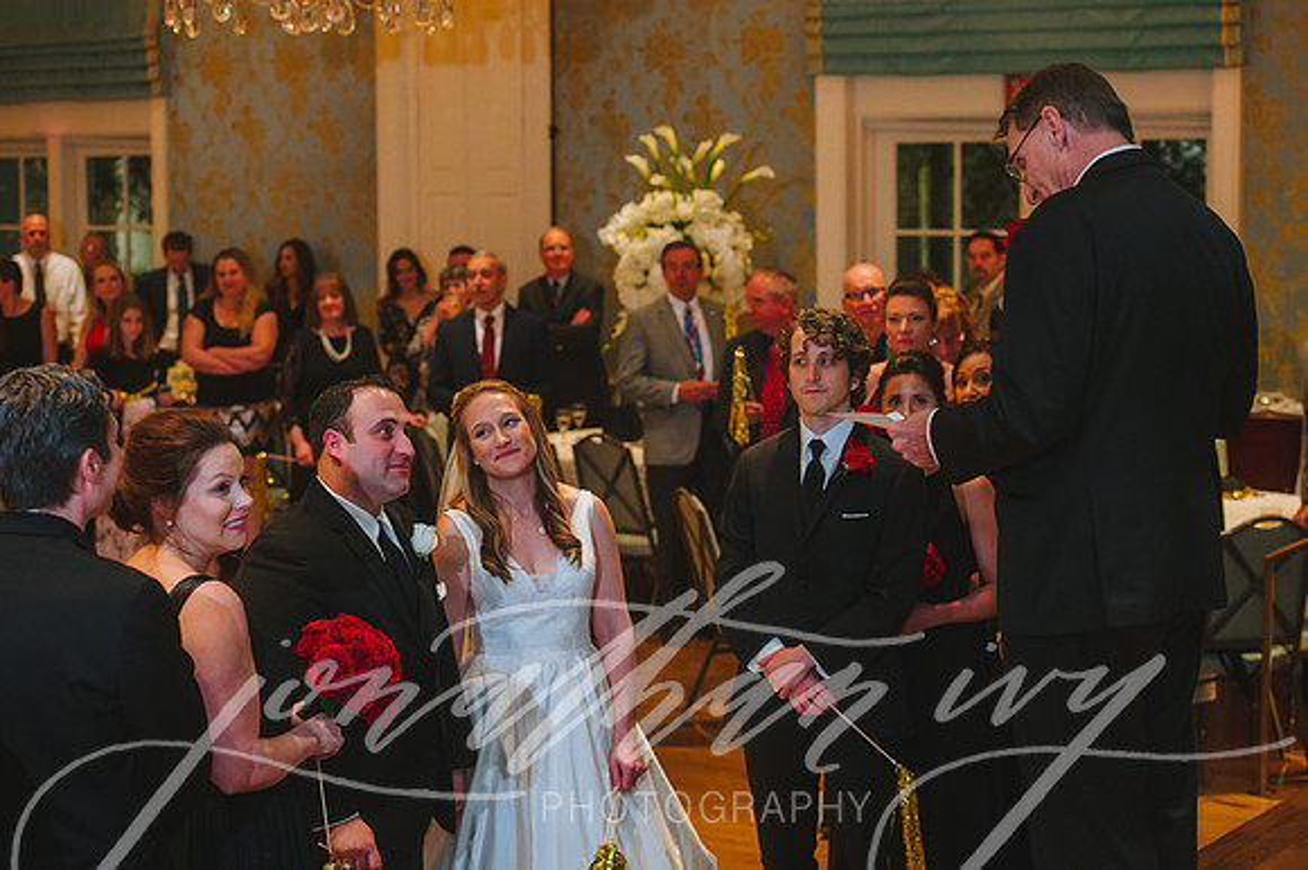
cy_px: 435
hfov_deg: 28.9
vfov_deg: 19.4
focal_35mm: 70
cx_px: 654
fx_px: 2542
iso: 2000
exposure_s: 1/100
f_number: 2.8
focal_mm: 70
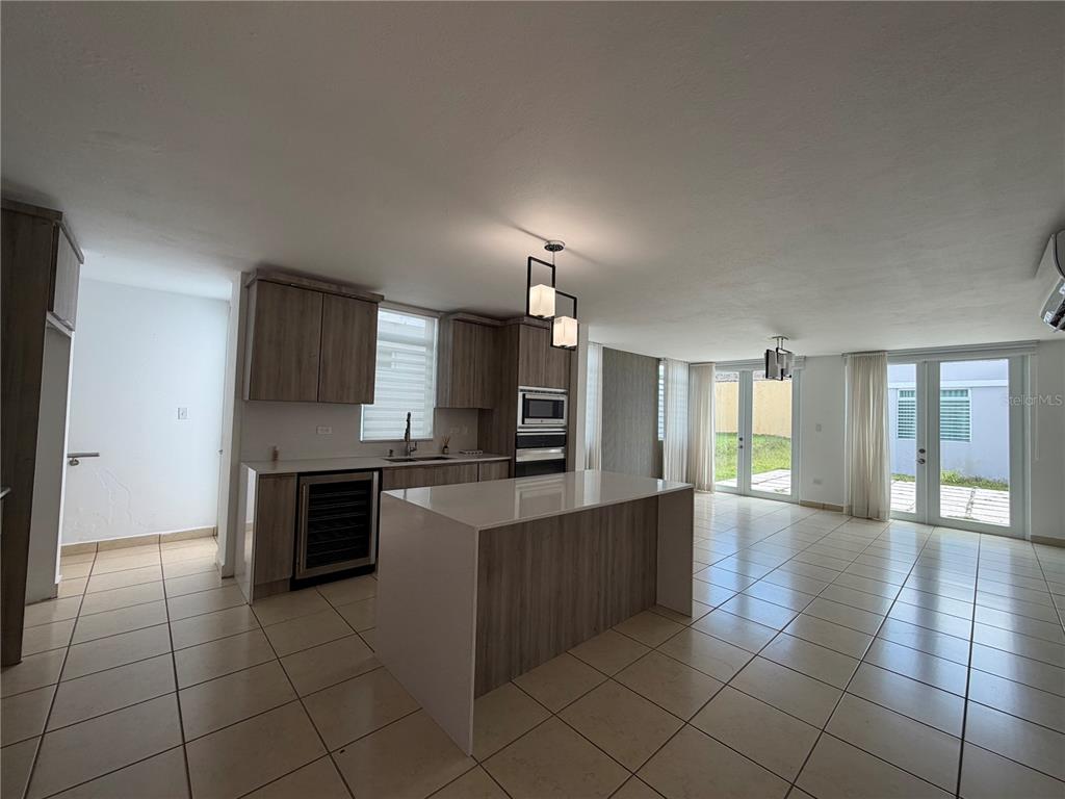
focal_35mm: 14
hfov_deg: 102.1
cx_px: 532
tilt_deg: +3.0
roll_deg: -1.3
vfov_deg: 85.7
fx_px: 431
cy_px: 400
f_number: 2.2
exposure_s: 1/120
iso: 50
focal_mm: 2.22
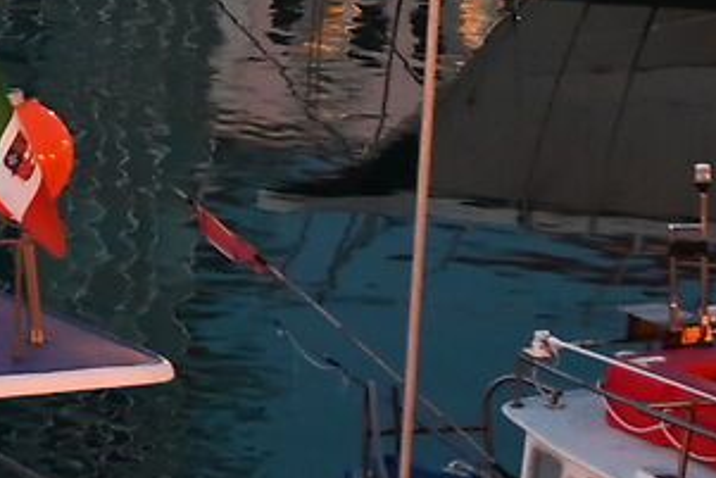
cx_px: -1922
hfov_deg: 5.5
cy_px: 86
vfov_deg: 4.1
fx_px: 6666
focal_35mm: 335
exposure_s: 1/10
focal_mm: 42
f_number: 4
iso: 800
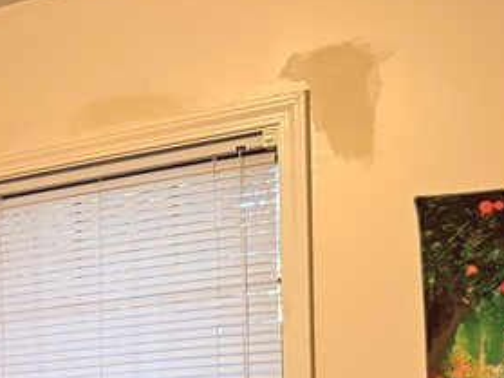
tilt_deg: -3.2
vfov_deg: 15.7
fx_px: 1281
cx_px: -280
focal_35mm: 88
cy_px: 526
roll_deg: +2.0
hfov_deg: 19.1
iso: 640
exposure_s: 1/40
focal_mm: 6.76
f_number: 1.78
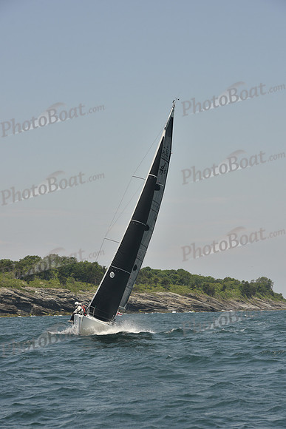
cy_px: 214
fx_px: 1131
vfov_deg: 21.5
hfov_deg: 14.4
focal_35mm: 95
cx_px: 143
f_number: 7.1
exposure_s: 1/640
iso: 250
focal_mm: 95
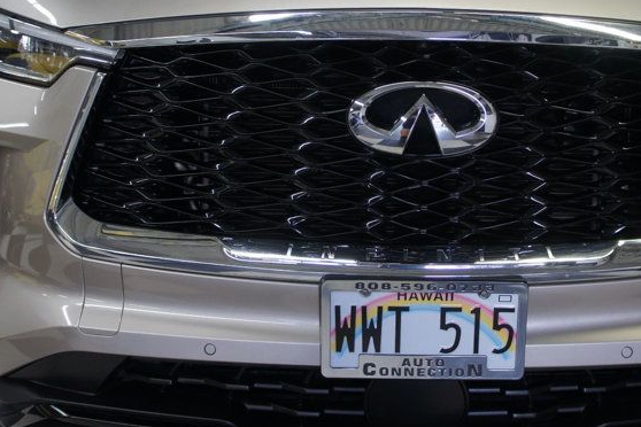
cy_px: 164
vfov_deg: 24.6
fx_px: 979
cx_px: 400
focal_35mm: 55
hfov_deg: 36.0
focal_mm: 20
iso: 200
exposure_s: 1/30
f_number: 4
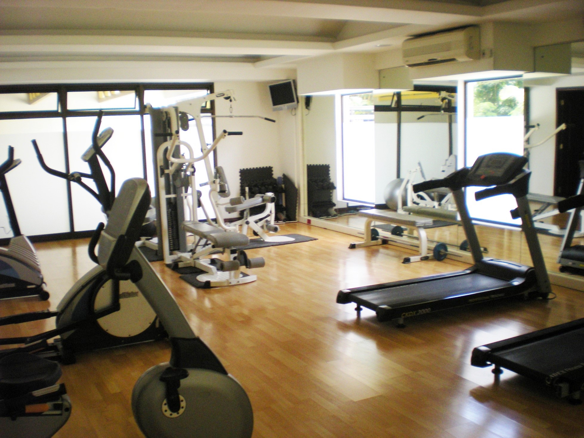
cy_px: 219
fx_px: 641
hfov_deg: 49.0
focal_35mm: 38
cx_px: 292
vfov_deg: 37.7
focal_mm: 6.3
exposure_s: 1/39.7
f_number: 3.1
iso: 200
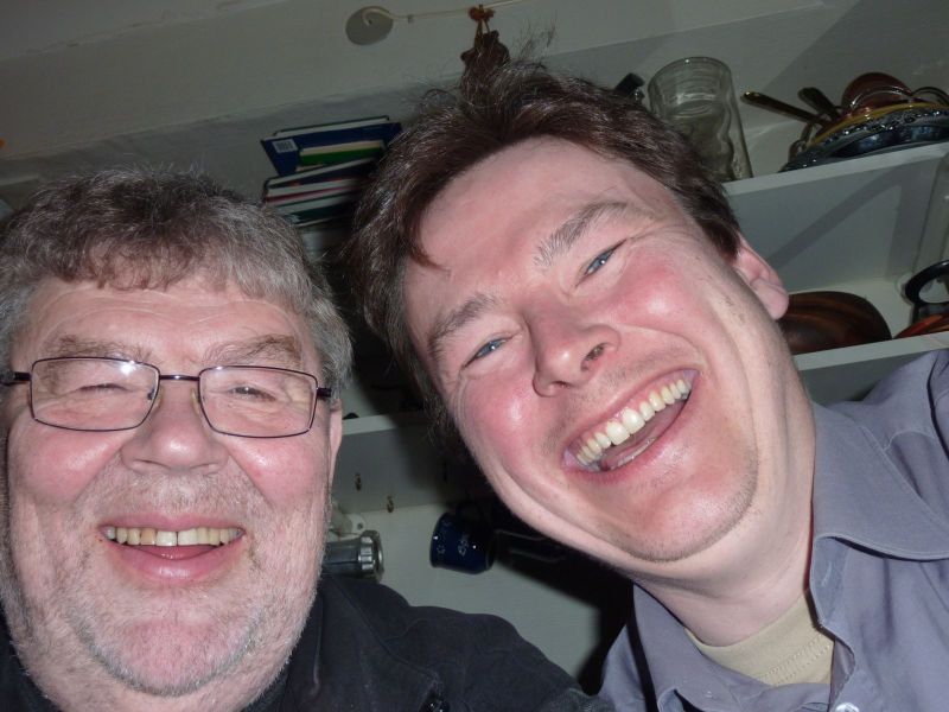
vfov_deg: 36.0
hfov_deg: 46.8
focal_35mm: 40
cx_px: 474
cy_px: 356
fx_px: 1097
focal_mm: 6.5
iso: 100
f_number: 3.6
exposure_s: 1/125
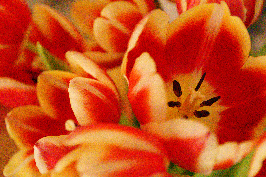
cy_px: 88
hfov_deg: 27.0
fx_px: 554
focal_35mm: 75
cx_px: 133
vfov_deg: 18.1
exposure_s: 1/1250
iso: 6400
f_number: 4.5
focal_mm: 50
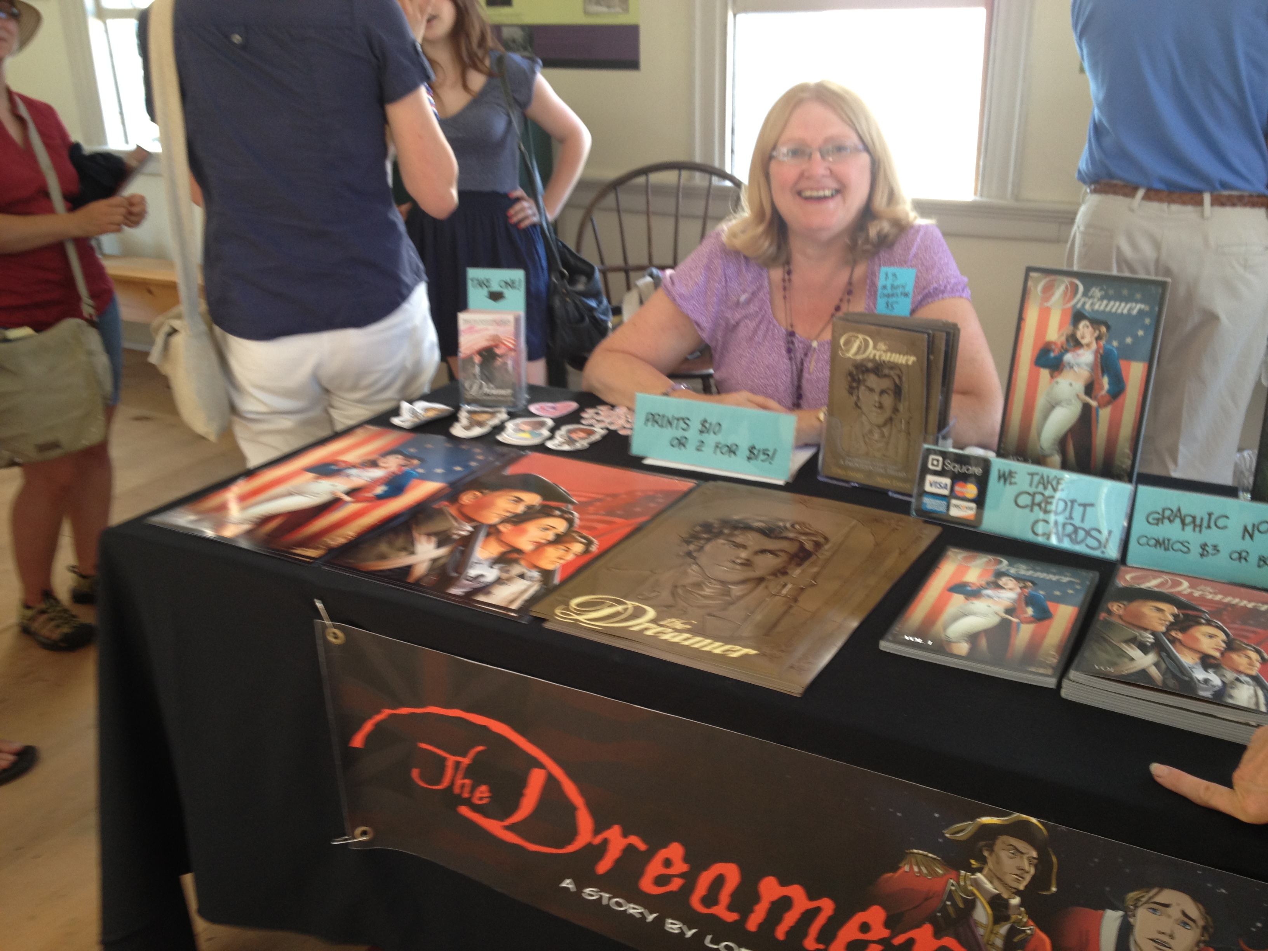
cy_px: 476
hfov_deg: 52.6
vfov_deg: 40.7
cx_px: 634
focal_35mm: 35
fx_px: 1282
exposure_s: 1/30
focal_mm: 4.28
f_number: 2.4
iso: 64
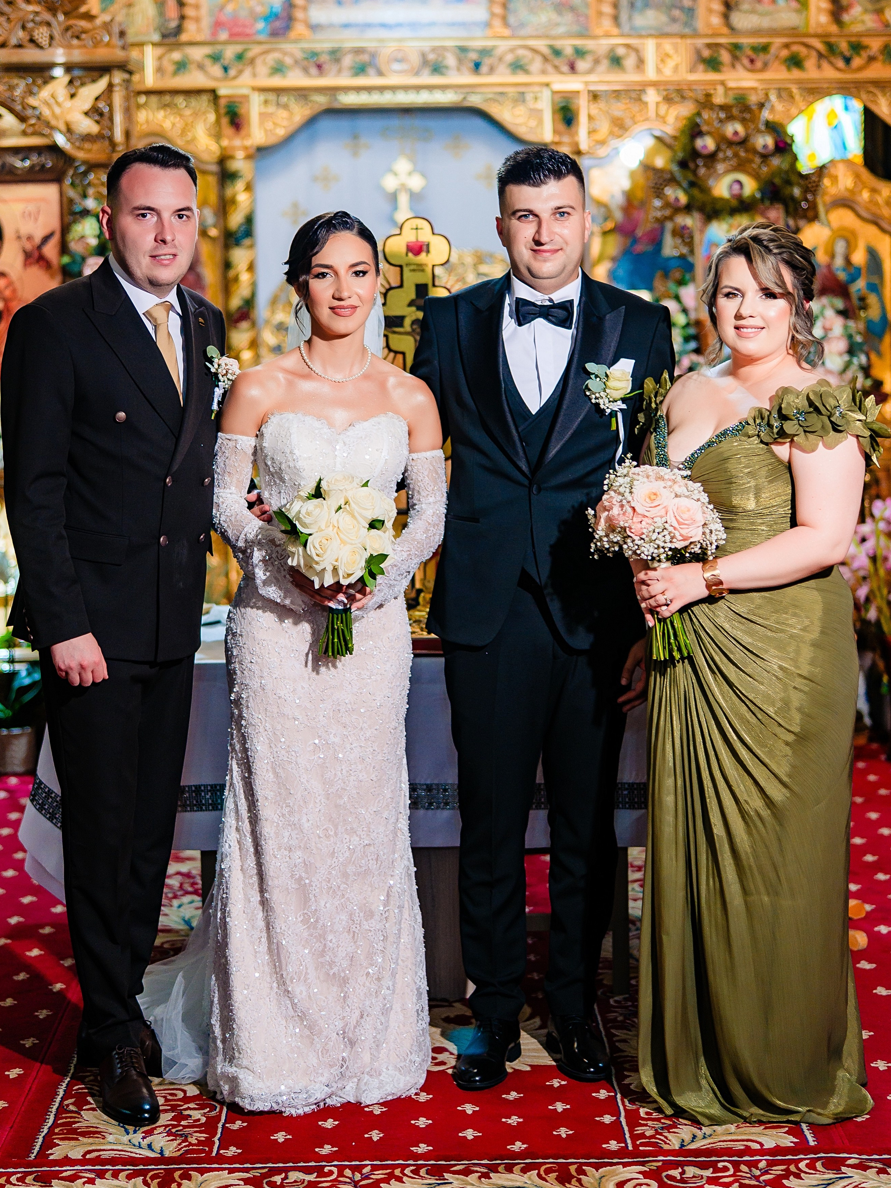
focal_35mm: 55
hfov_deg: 26.6
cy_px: 634
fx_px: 1888
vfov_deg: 34.9
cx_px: 444
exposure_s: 1/250
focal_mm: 50
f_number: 1.4
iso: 500
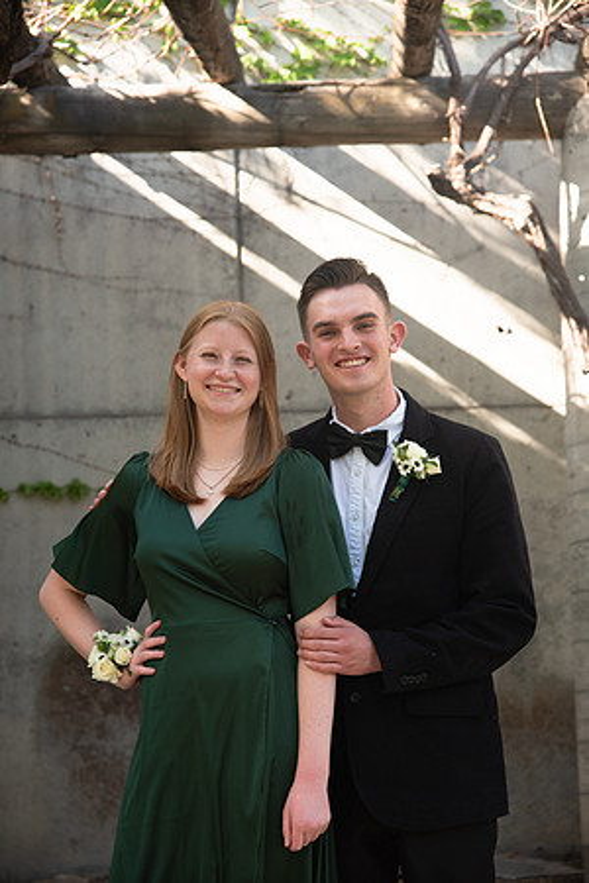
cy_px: 442
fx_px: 2258
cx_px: 294
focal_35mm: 92
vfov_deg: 22.1
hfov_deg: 14.9
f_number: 5
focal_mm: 92
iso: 200
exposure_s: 1/200
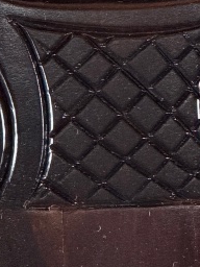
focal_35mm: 469
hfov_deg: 3.2
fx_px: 3613
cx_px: 126
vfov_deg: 4.2
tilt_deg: -14.6
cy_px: 489
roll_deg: +2.3
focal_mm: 16.89
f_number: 2.8
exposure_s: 1/50
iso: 400
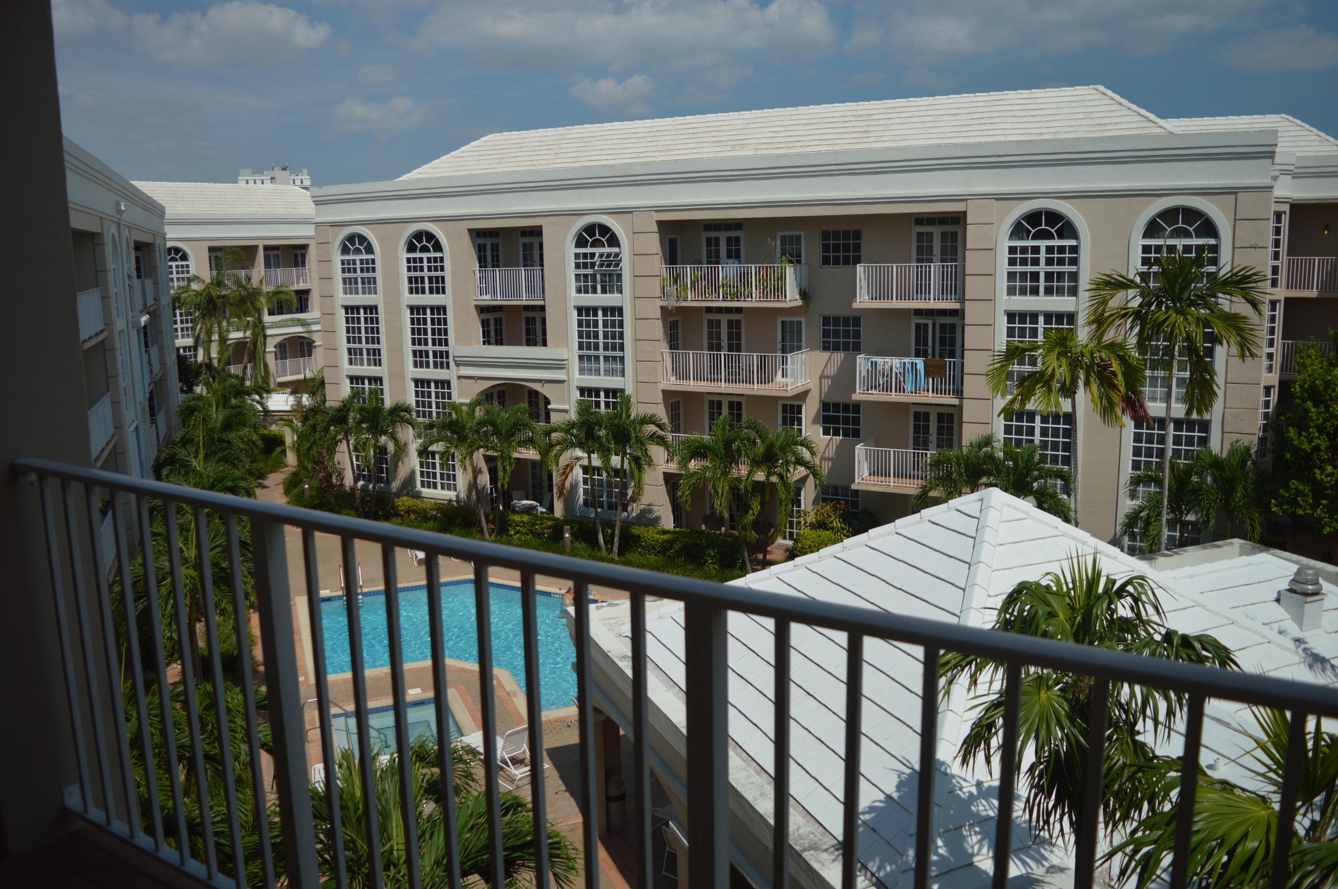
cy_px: 444
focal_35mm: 27
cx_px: 669
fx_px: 1002
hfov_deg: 67.4
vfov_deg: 47.8
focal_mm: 18
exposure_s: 1/3200
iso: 100
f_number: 3.5
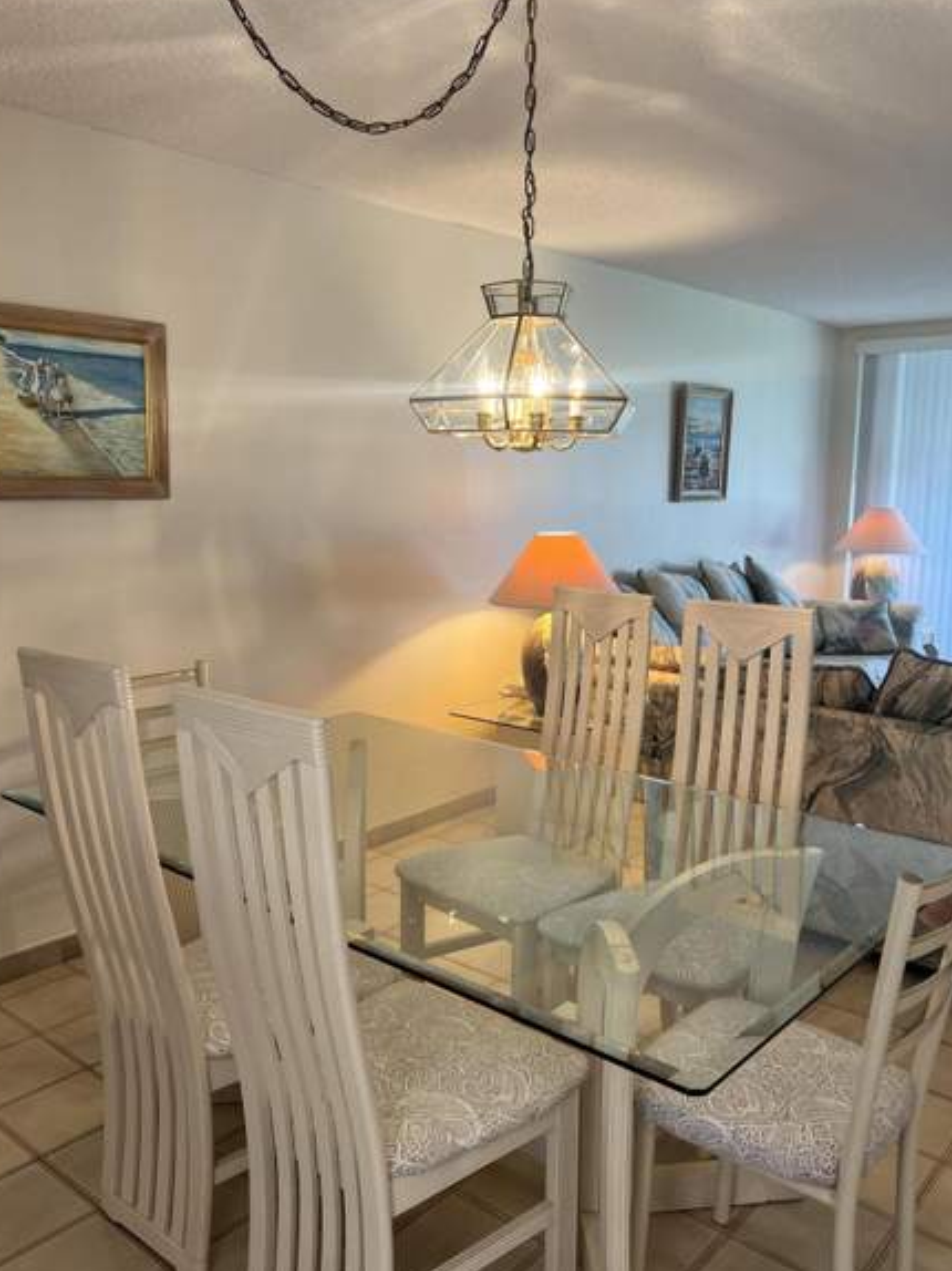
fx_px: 1064
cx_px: 498
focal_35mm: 29
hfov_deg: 48.2
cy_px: 647
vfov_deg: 61.7
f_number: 1.5
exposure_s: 1/120
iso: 125
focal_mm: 5.7
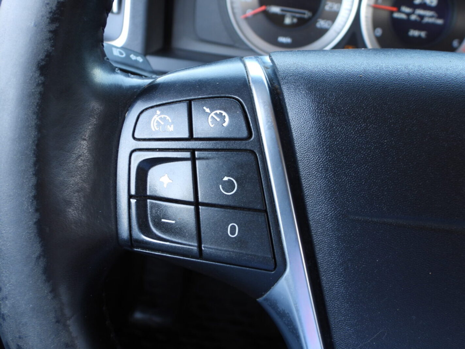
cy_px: 174
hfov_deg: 52.6
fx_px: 470
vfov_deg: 40.7
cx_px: 232
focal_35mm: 35
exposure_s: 1/40
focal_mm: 6.3
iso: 100
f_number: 3.2
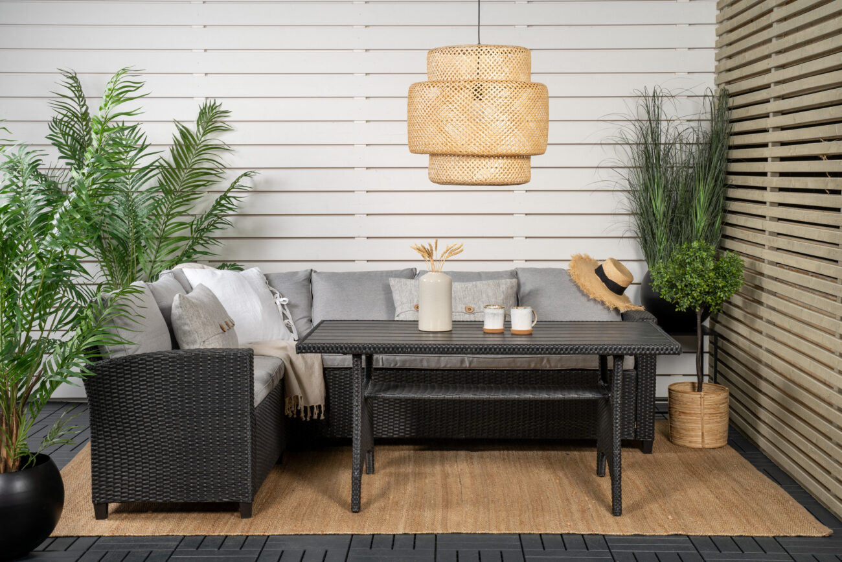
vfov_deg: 26.5
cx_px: 421
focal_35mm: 51
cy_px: 281
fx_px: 1193
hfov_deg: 38.9
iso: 100
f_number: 11
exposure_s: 1/160
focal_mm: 51
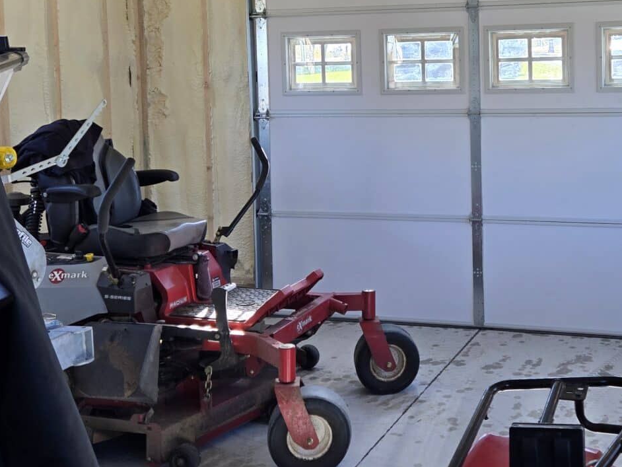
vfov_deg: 28.4
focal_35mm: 50
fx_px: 899
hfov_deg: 37.3
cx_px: 461
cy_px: 87
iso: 64
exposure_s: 1/180
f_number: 1.8
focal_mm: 5.4
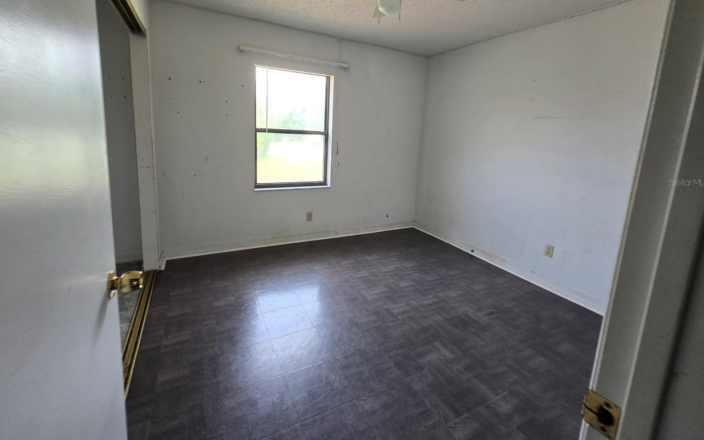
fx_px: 269
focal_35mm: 14
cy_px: 182
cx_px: 353
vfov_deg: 78.0
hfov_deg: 105.3
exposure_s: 1/60
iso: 80
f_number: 2.2
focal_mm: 2.2
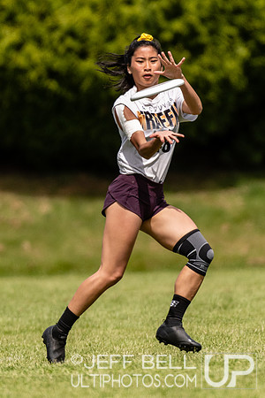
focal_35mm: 1124
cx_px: 125
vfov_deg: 1.8
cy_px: 166
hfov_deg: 1.2
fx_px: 12409
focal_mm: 400
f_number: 4
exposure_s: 1/2500
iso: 360
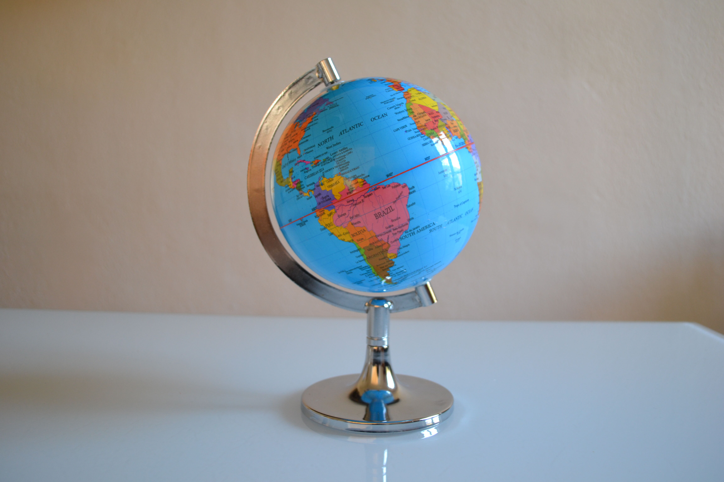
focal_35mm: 30
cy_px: 241
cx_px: 362
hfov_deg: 61.9
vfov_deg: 43.6
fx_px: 603
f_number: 3.8
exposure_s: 1/50
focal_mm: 20
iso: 400
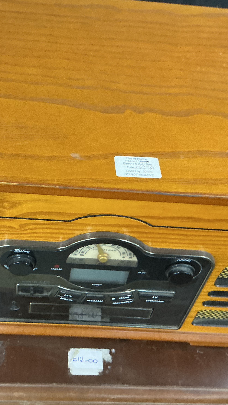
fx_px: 462
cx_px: 80
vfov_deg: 47.4
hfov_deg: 27.6
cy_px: 201
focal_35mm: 43
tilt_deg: -47.8
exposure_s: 1/33
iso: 200
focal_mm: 3
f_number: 1.8
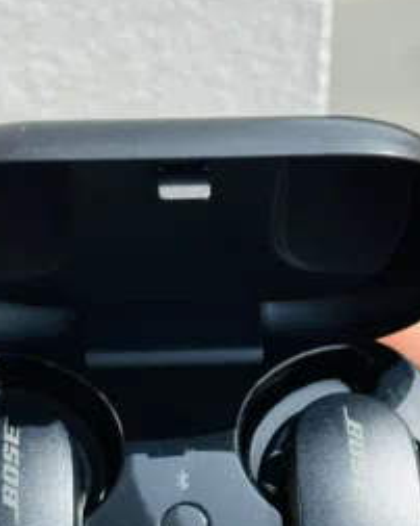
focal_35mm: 57
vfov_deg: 32.5
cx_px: 187
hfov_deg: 26.6
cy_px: 385
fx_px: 887
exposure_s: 1/1312
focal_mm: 6.76
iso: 64
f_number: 1.78
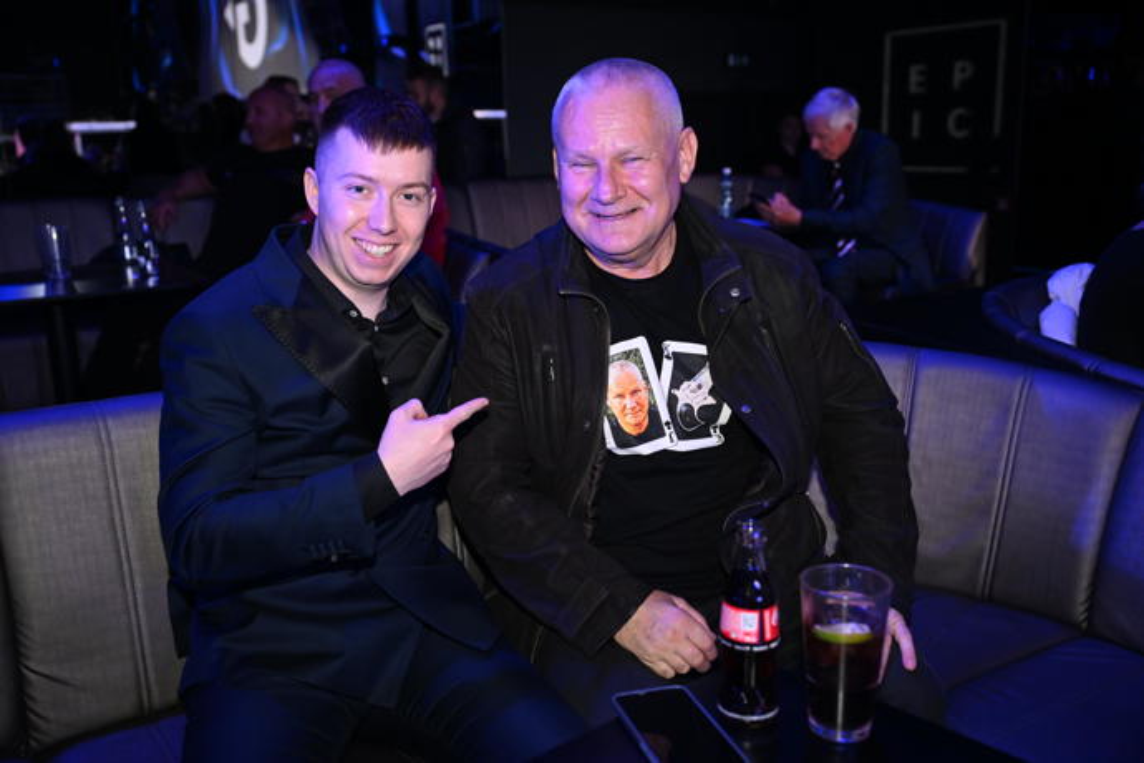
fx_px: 1096
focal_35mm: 34
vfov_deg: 38.4
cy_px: 382
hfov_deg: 55.1
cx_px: 572
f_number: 3.5
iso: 2000
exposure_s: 1/125
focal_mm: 34.5
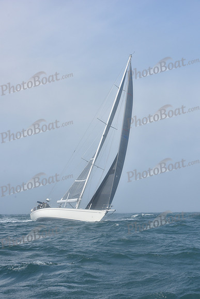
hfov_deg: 19.5
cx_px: 100
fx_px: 583
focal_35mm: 70
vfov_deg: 28.8
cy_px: 150
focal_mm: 70
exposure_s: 1/800
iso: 320
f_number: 10
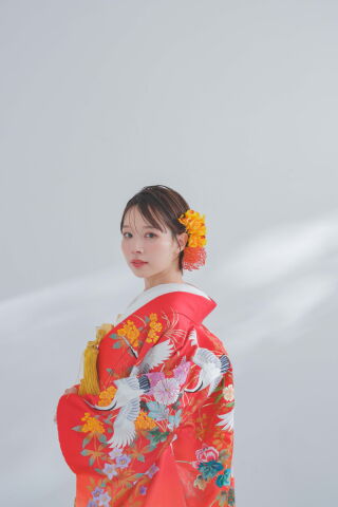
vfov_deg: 27.0
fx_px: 1056
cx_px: 169
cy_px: 254
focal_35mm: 75
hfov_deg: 18.2
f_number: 3.6
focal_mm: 50
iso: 400
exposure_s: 1/125
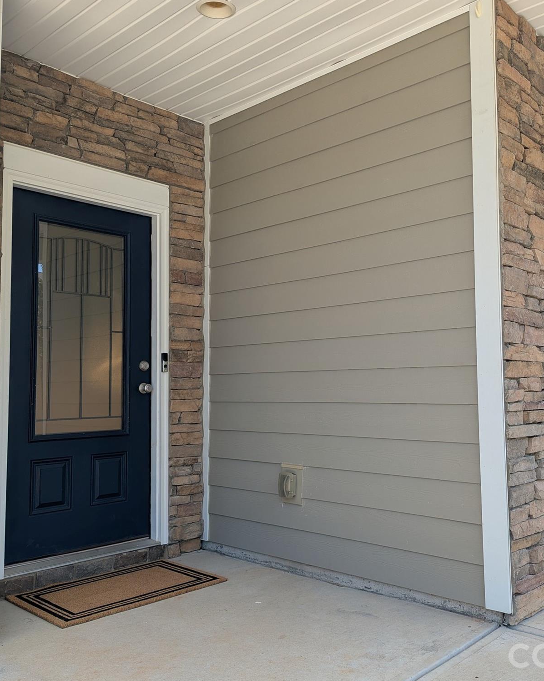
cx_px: 317
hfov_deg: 45.6
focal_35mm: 32
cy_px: 340
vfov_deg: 55.7
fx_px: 644
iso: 41
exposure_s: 1/482
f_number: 1.85
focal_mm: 6.81
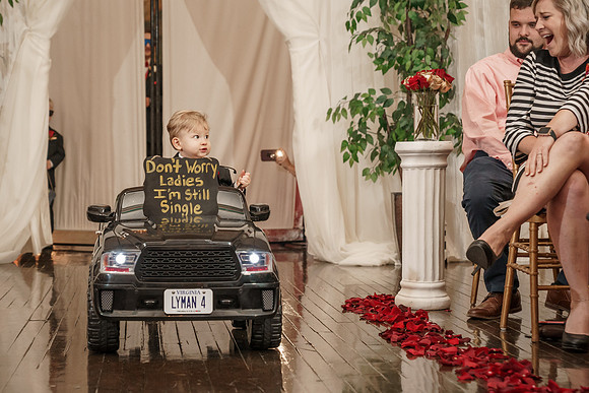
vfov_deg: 15.6
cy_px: 235
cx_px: 234
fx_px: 1438
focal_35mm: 88
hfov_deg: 23.1
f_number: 4
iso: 2000
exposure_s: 1/160
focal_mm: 70
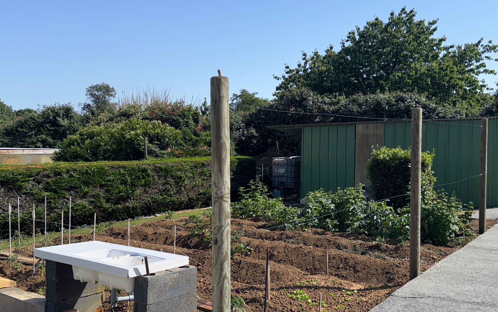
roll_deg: -0.3
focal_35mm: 37
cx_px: 260
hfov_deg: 52.7
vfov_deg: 34.4
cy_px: 155
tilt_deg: -3.7
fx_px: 502
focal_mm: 6.76
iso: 50
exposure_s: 1/6410
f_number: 1.78
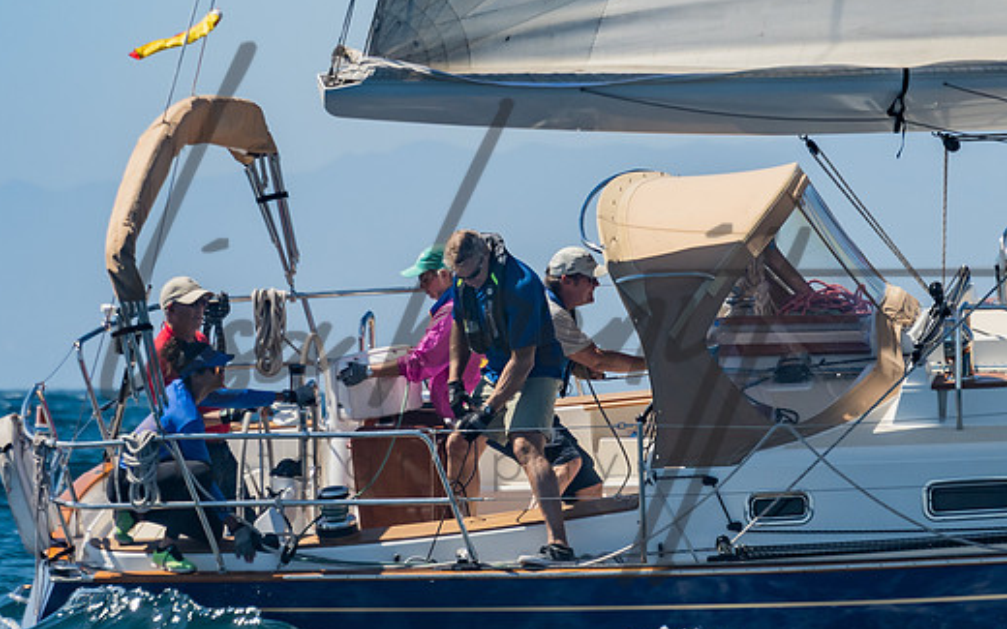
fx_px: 13969
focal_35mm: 509
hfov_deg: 4.1
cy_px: 115
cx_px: 442
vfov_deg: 2.6
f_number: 6.3
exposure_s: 1/640
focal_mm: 200
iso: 160
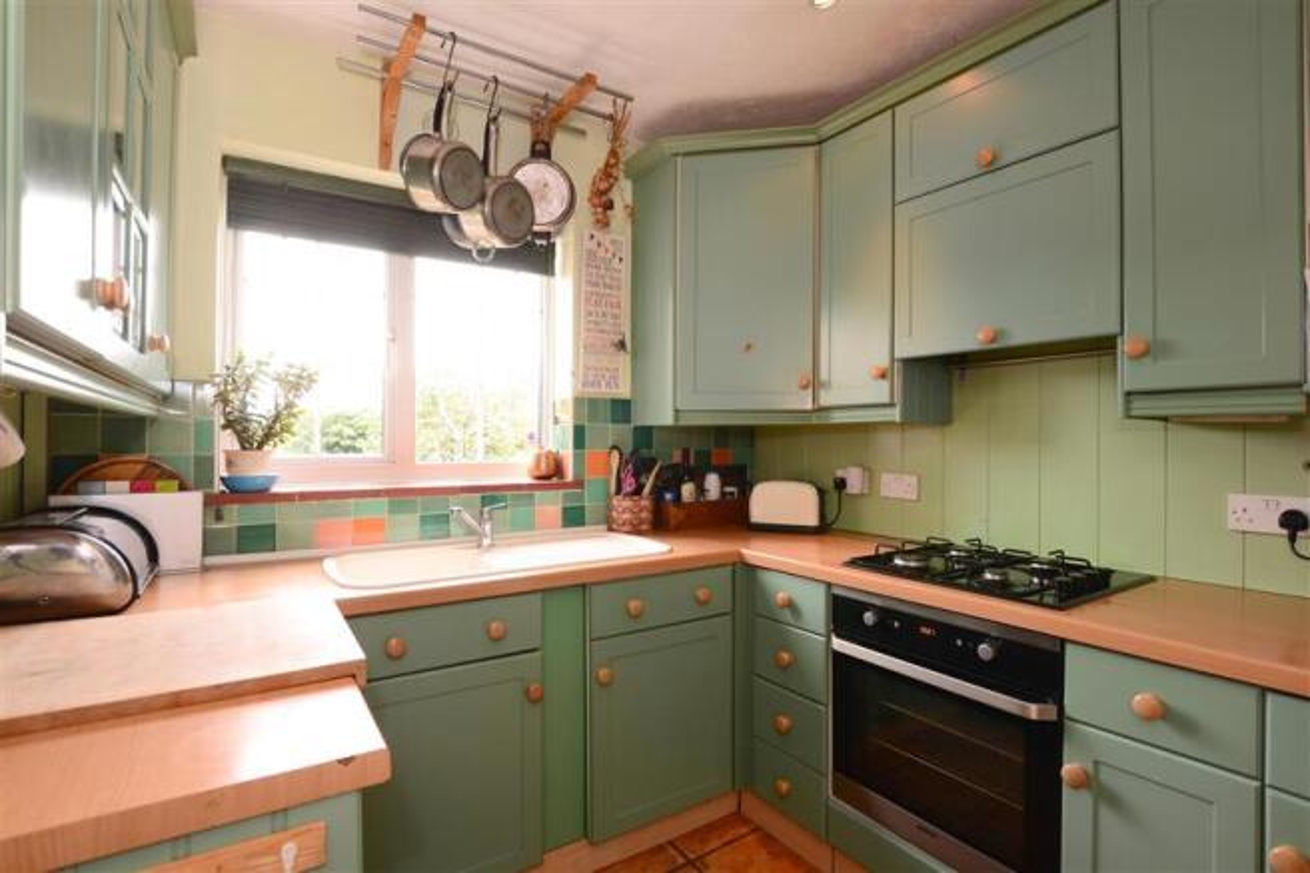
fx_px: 628
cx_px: 655
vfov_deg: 69.6
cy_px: 436
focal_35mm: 17
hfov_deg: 92.5
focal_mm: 11.5
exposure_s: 1/5
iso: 200
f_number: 5.6
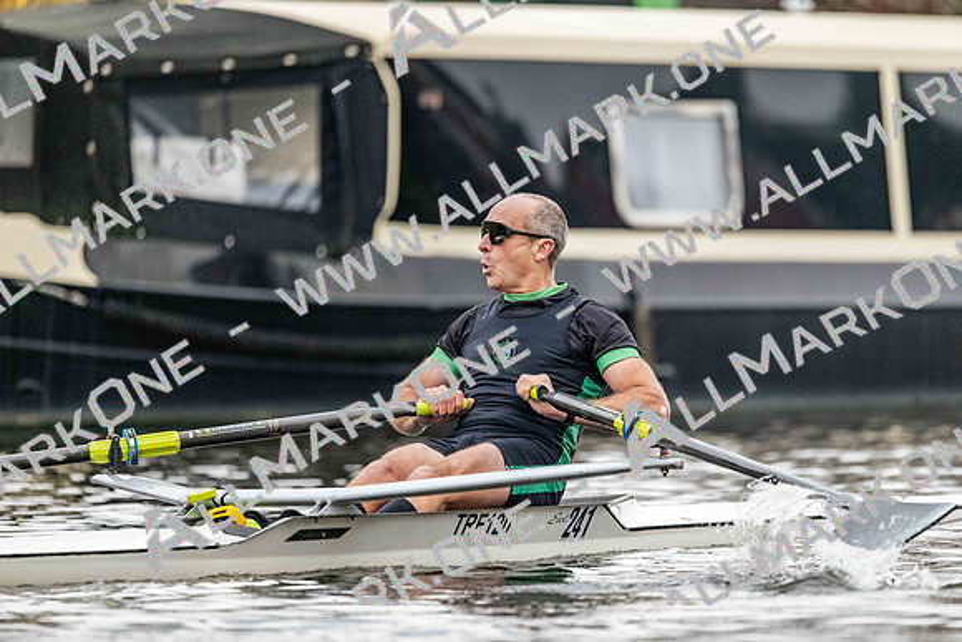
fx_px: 10691
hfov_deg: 5.2
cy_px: 321
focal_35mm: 400
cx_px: 481
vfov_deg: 3.4
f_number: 4.5
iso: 4500
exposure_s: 1/2500
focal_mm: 400
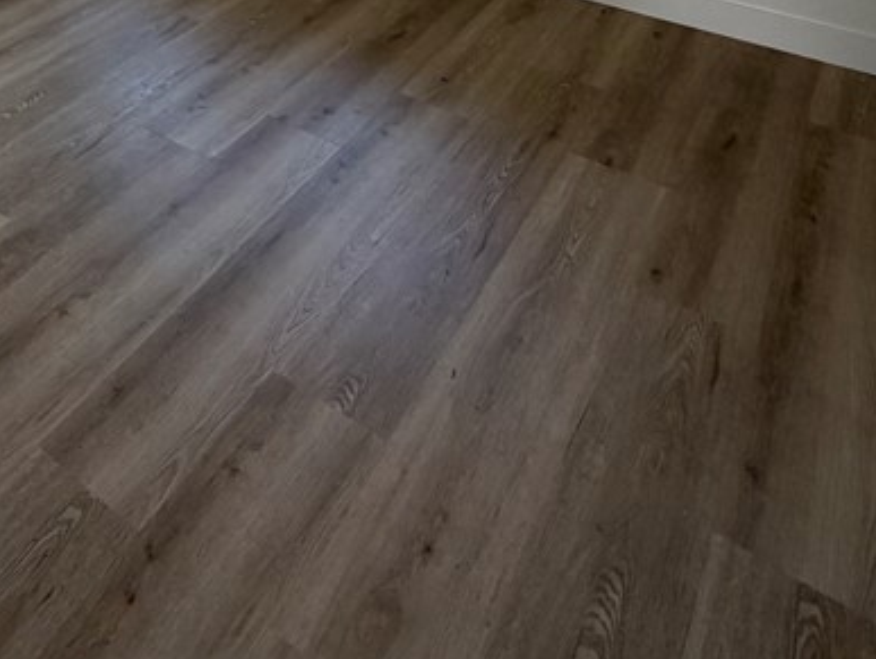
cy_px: -149
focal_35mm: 37
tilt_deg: -17.1
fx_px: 937
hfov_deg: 45.4
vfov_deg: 31.7
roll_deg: +0.3
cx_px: 86
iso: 80
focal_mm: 2.22
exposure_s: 1/121
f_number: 2.2
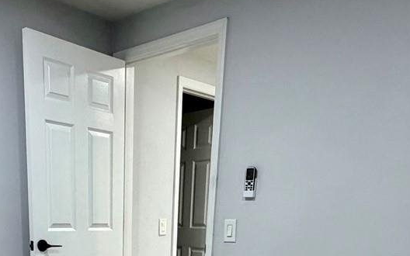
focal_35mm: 45
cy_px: 355
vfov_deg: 24.1
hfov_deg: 43.7
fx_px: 503
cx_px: 134
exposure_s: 1/120
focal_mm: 2.22
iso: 320
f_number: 2.2
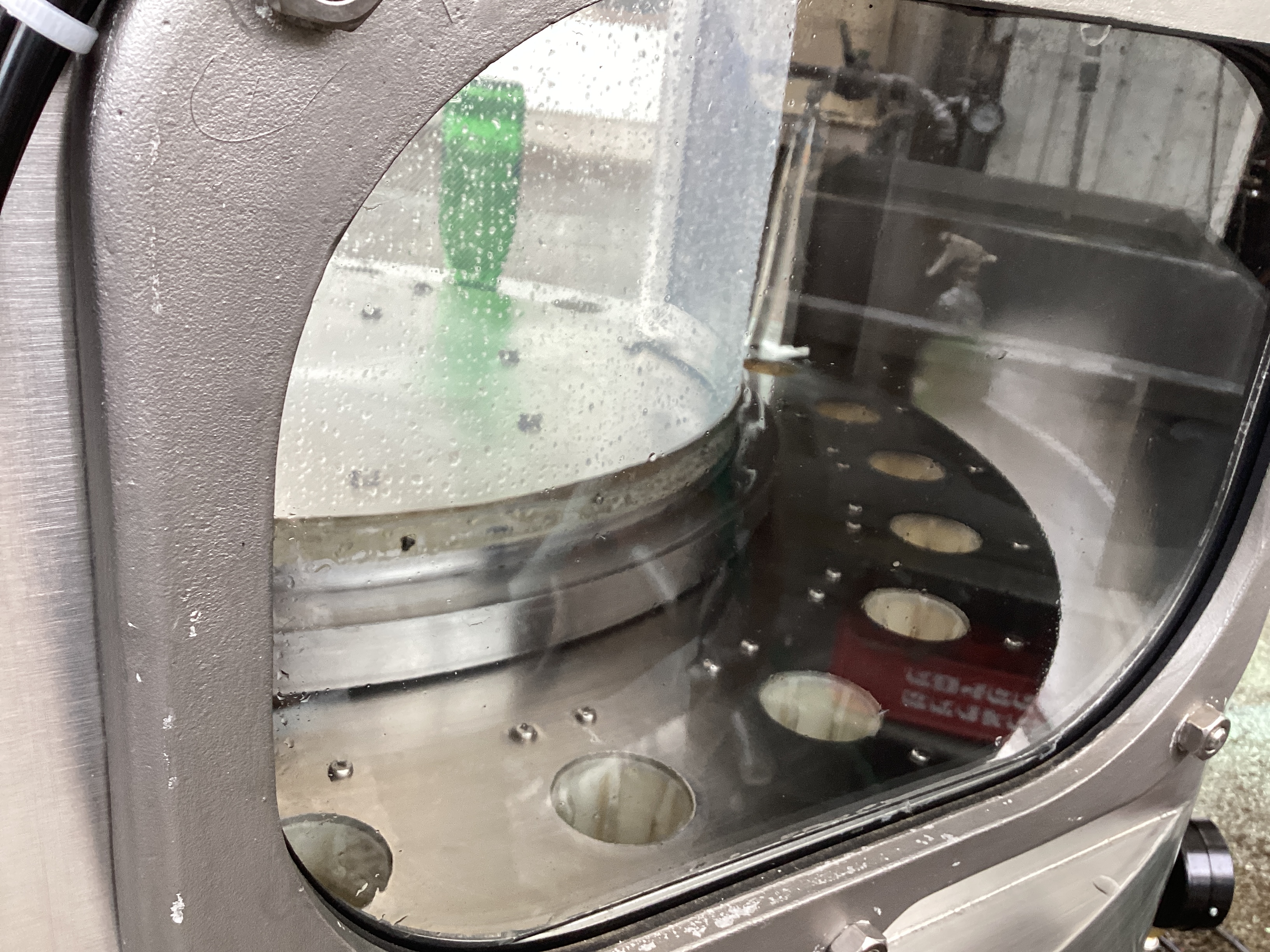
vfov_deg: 45.4
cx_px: 635
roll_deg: -8.4
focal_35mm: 31
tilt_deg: -22.0
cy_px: 476
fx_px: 1137
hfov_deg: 58.4
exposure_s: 1/120
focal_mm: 3.3
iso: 80
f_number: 2.4
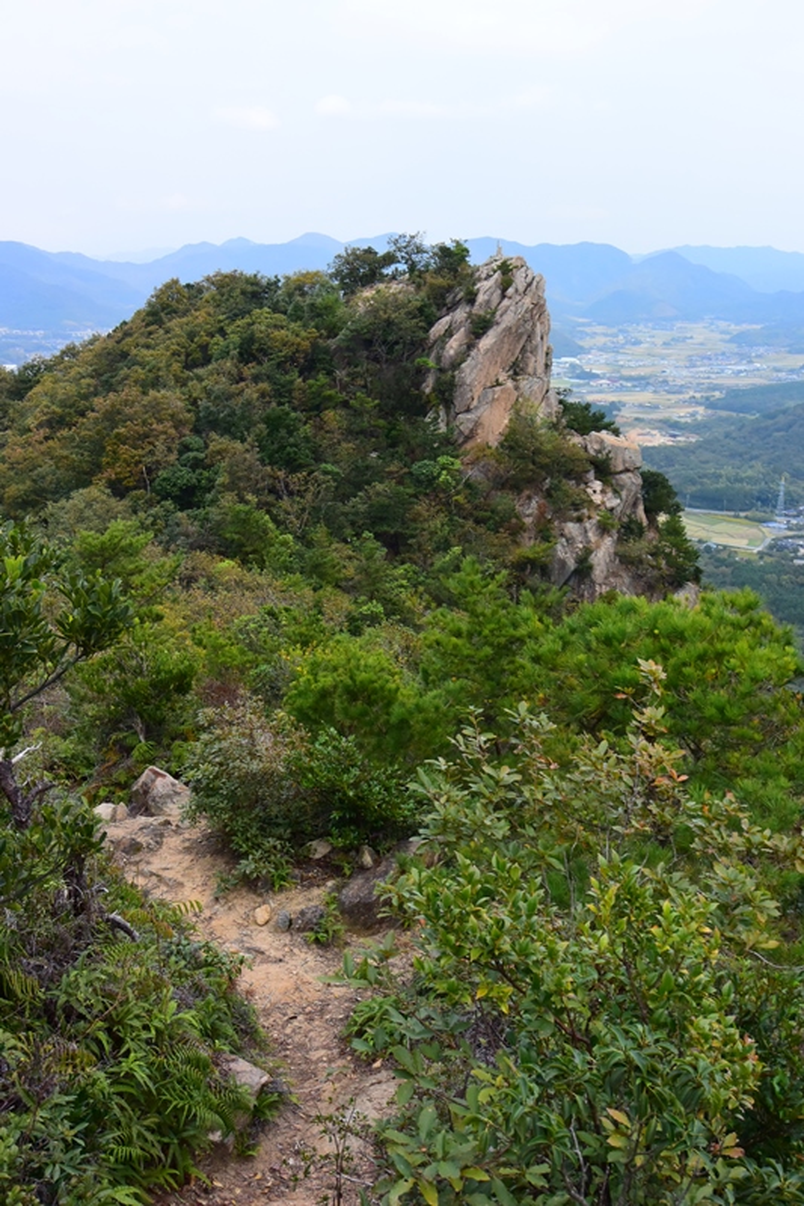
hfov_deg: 41.1
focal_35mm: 32
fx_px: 1072
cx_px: 402
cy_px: 603
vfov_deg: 58.7
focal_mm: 12.1
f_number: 6.3
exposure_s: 1/320
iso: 400
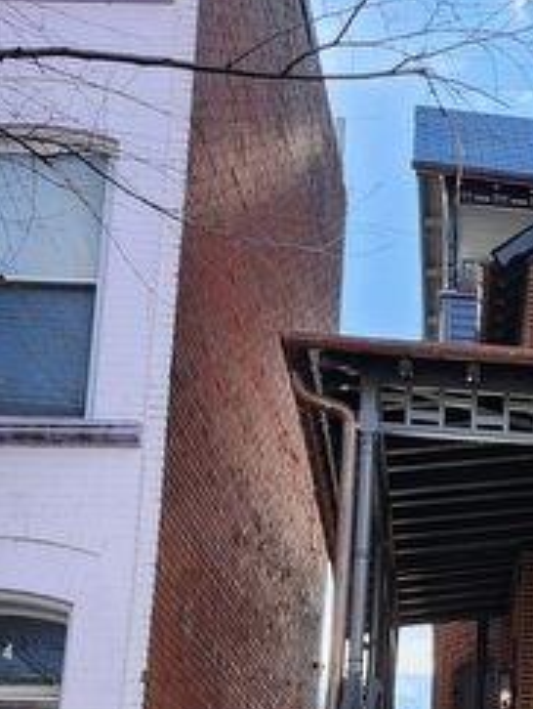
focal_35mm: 76
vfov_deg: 25.0
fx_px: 1558
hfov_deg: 17.6
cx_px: 779
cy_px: 612
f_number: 1.8
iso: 25
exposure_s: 1/545
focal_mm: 5.54
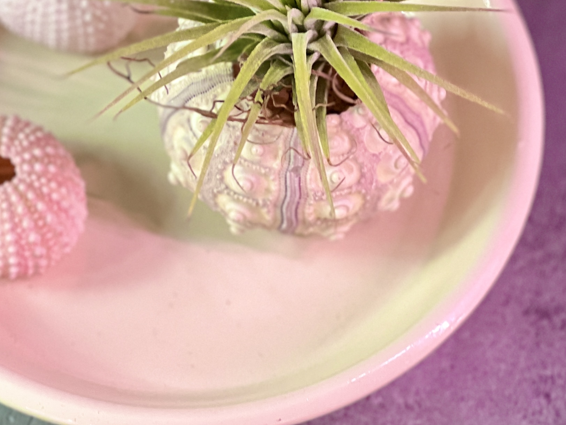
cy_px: 16
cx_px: 165
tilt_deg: -57.3
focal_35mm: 191
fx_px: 3123
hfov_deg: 10.3
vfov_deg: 7.7
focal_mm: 9
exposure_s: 1/33
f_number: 2.8
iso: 200
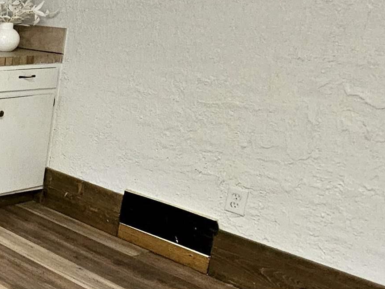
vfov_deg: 31.5
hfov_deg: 24.4
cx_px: -265
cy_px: 124
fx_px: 512
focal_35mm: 46
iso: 320
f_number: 2.2
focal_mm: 2.2
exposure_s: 1/30
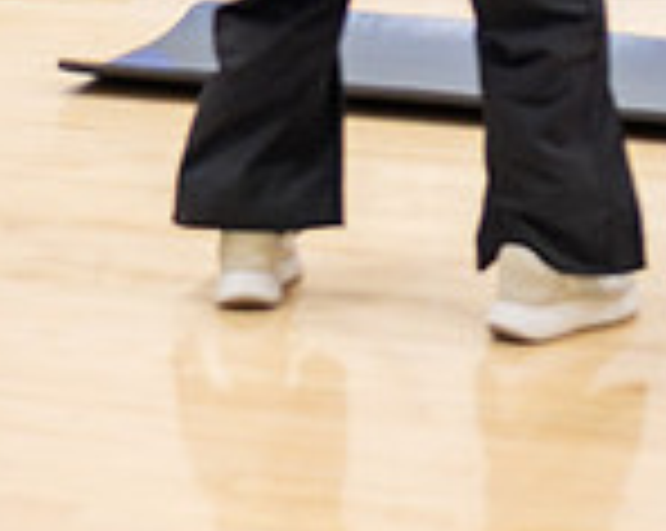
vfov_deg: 7.9
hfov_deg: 10.1
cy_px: -308
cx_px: 388
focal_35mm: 191
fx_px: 3760
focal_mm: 50
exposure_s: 1/500
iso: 5000
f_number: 1.8
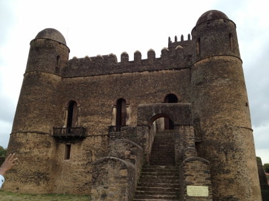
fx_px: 272
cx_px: 134
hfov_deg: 52.6
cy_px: 100
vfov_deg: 40.7
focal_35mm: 35
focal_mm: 4.28
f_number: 2.4
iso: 64
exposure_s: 1/412
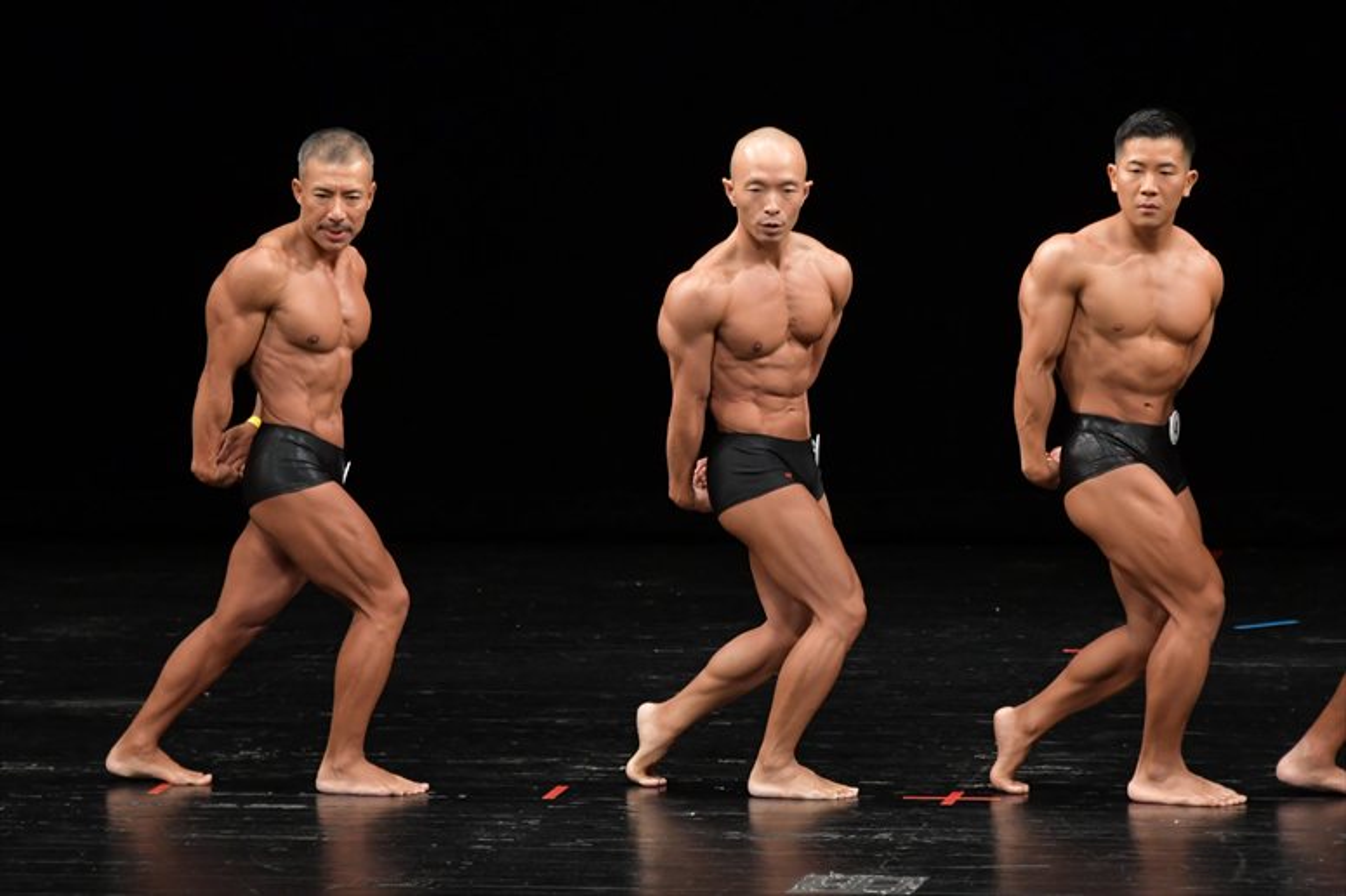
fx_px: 10651
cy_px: 448
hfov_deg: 7.2
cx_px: 673
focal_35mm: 285
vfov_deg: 4.8
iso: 2500
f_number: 5.6
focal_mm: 190
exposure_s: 1/400
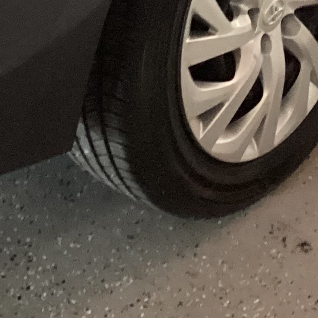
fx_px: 1528
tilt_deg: -24.2
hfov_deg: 11.8
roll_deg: +3.6
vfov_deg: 10.9
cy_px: -302
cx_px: 2
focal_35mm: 147
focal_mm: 3.3
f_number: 2.4
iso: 400
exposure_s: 1/30
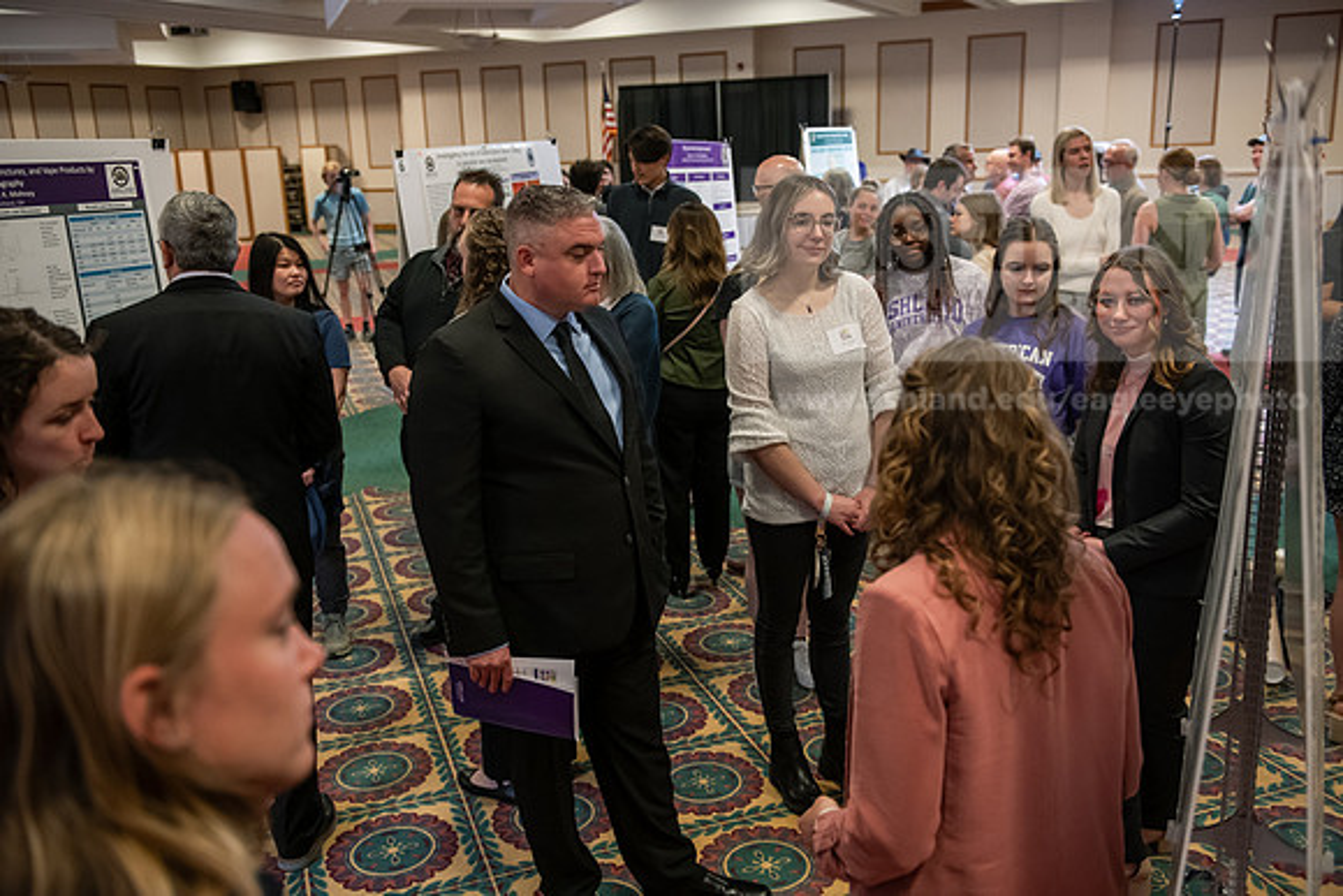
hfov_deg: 58.7
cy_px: 448
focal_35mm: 32
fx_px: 1194
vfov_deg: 41.1
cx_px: 672
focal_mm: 32
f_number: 3.2
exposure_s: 1/200
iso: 2500
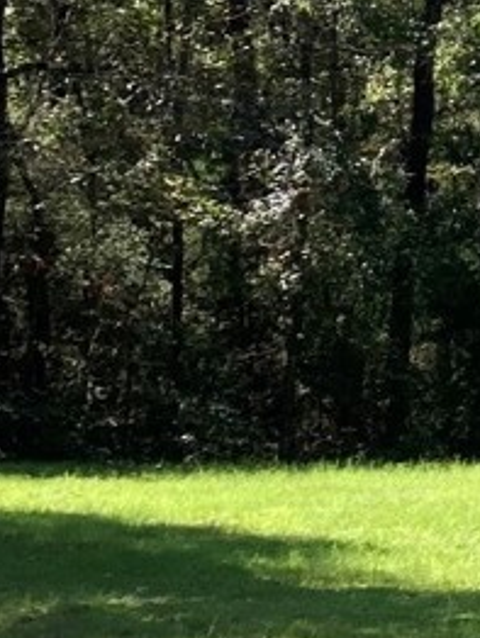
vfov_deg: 12.0
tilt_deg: +2.9
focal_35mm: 164
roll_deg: -1.4
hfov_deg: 8.3
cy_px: 114
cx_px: 1155
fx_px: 3027
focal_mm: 3.99
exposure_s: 1/558
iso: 20
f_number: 1.8
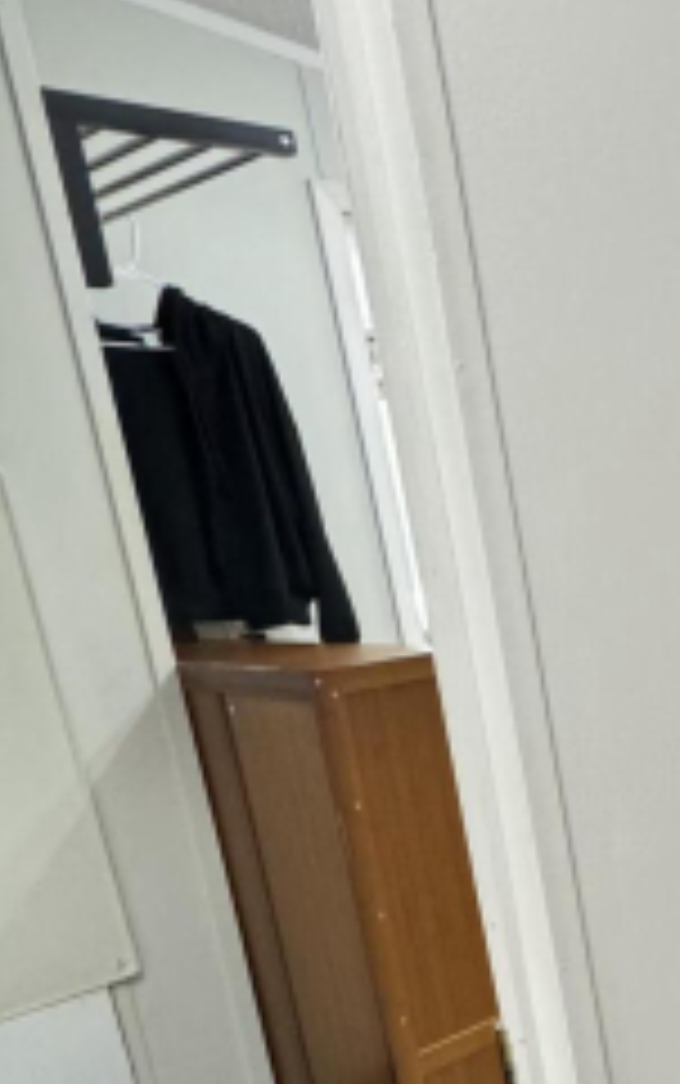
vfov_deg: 47.4
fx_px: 1214
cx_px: 1054
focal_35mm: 41
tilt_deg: -11.3
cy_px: 726
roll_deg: +3.9
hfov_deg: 23.9
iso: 640
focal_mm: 2.22
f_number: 2.2
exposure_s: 1/60
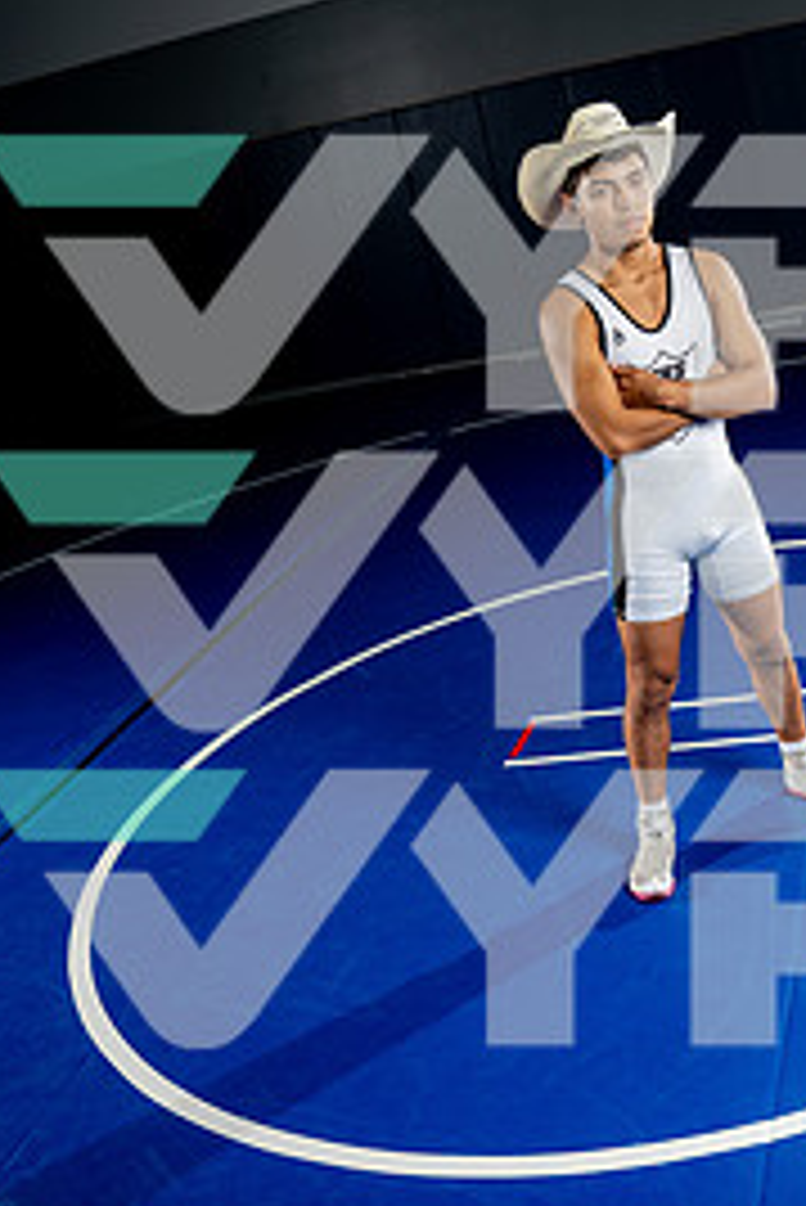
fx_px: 1409
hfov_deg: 31.1
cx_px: 648
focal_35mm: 42
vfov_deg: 46.4
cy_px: 594
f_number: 4
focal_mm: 25
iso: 125
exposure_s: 1/250
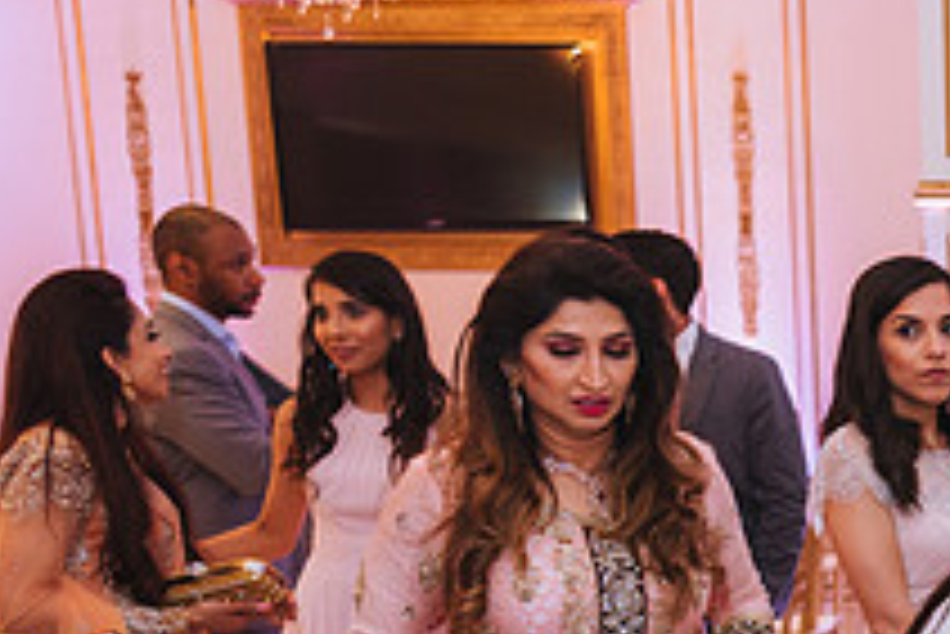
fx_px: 1743
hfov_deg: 25.9
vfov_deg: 20.0
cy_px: 627
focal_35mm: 66
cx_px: 1252
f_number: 2.8
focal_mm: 24
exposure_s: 1/125
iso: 800
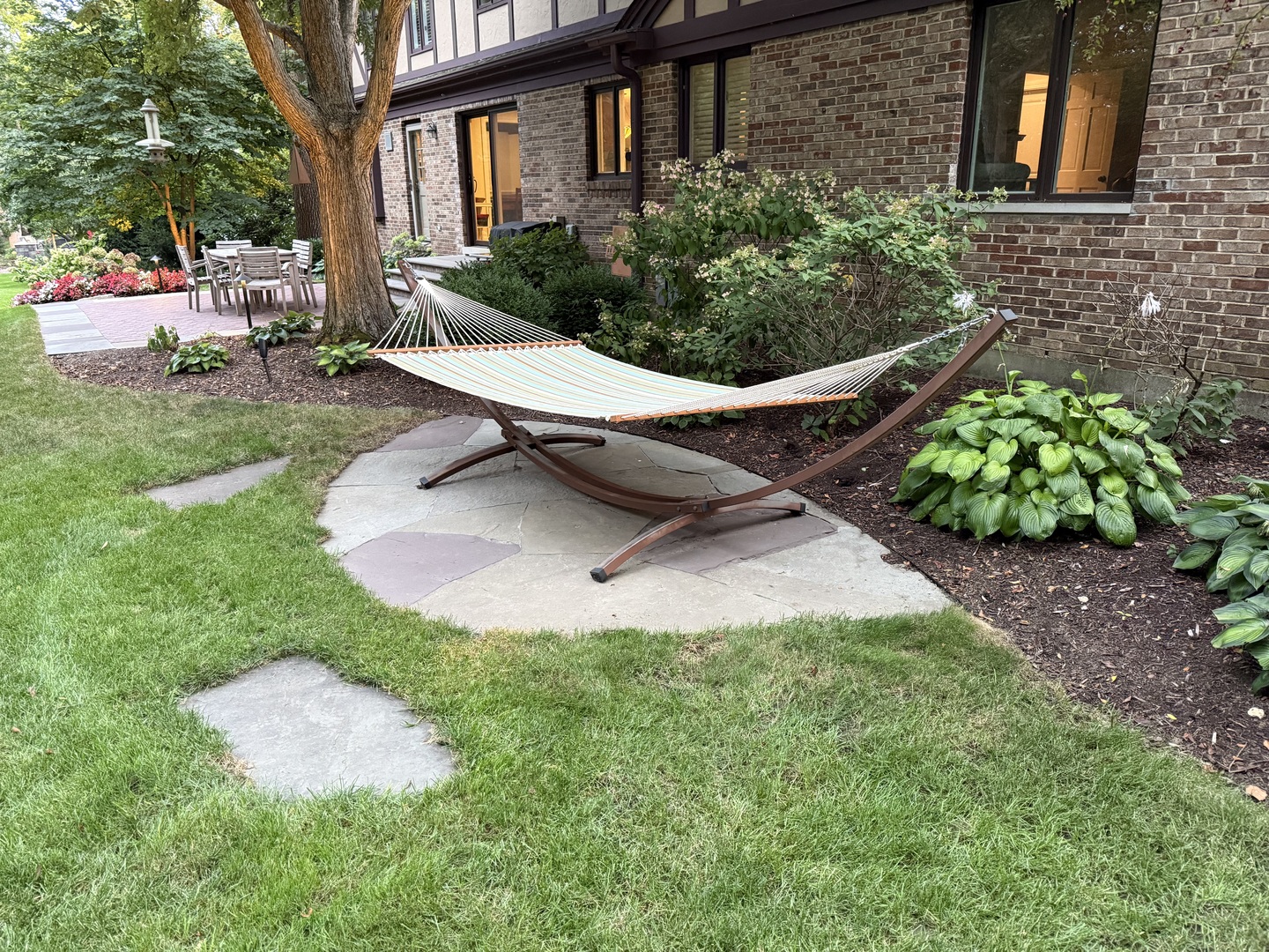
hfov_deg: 71.6
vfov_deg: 56.8
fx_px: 880
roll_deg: +0.5
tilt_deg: -15.4
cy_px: 476
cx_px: 634
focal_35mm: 24
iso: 640
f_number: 1.78
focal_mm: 6.76
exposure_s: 1/60
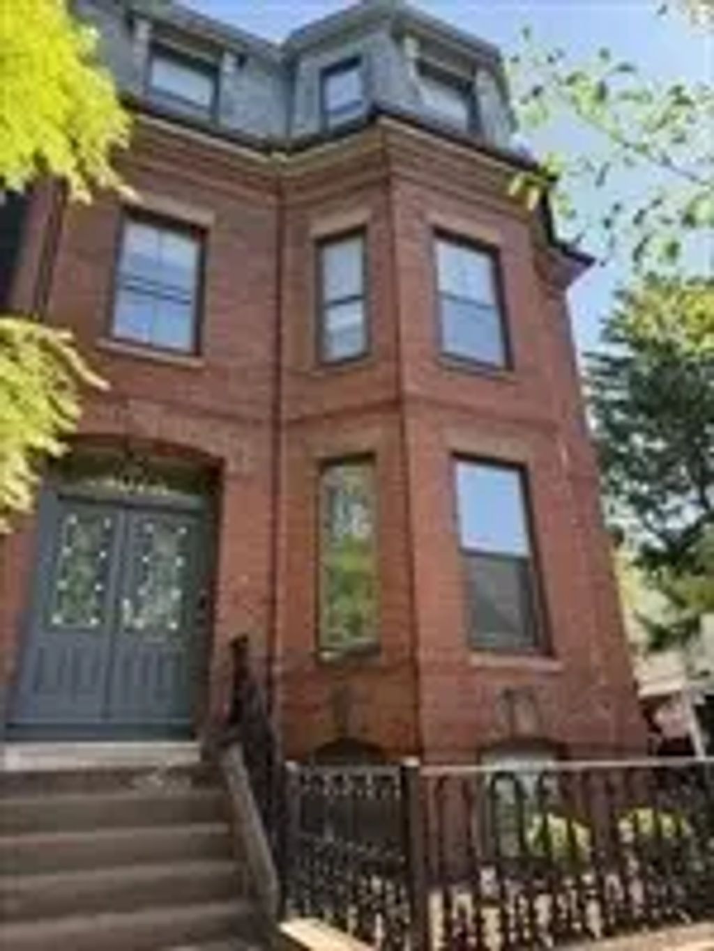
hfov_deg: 56.8
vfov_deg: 71.6
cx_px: 357
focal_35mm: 24
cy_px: 476
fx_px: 660
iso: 100
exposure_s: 1/612
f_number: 1.78
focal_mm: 6.76
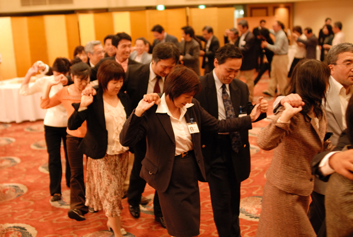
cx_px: 176
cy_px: 118
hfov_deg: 46.3
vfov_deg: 32.0
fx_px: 412
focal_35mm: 42
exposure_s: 1/60
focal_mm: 28
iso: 800
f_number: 2
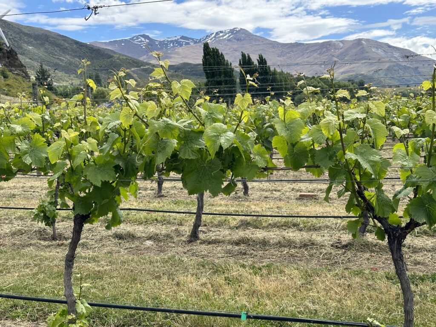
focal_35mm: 48
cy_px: 164
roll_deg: +2.0
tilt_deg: -2.7
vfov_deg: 30.3
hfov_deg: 39.7
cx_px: 218
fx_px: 605
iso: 64
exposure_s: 1/2410
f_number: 1.78
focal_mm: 6.86
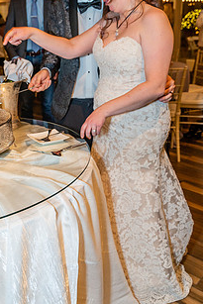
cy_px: 132
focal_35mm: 41
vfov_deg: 47.3
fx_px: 346
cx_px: 66
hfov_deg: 32.4
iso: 800
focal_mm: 28
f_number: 4.5
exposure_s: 1/60
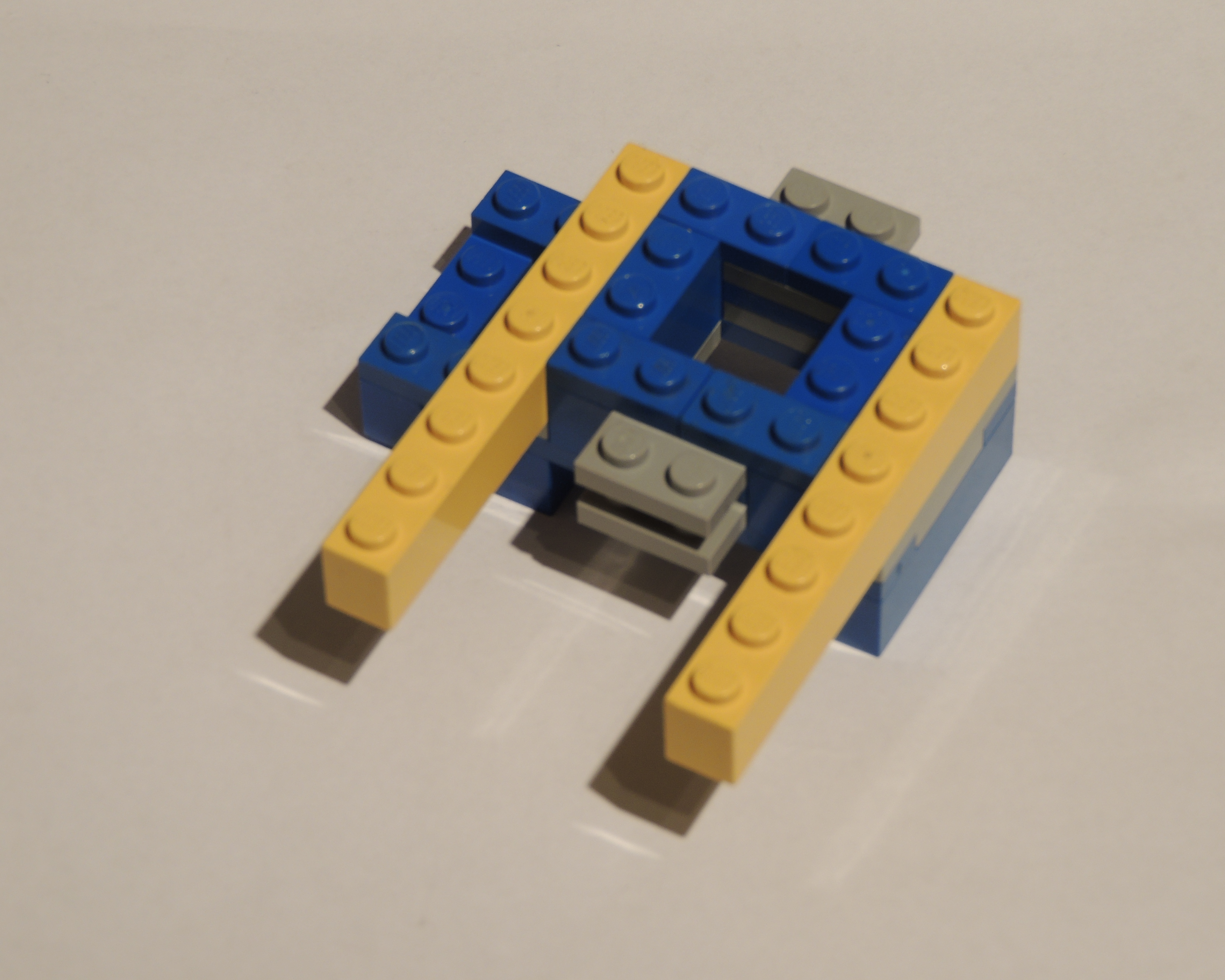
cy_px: 482
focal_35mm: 128
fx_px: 4640
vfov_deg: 12.1
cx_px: 654
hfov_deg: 15.0
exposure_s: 1/5
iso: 100
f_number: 4.2
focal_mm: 21.4
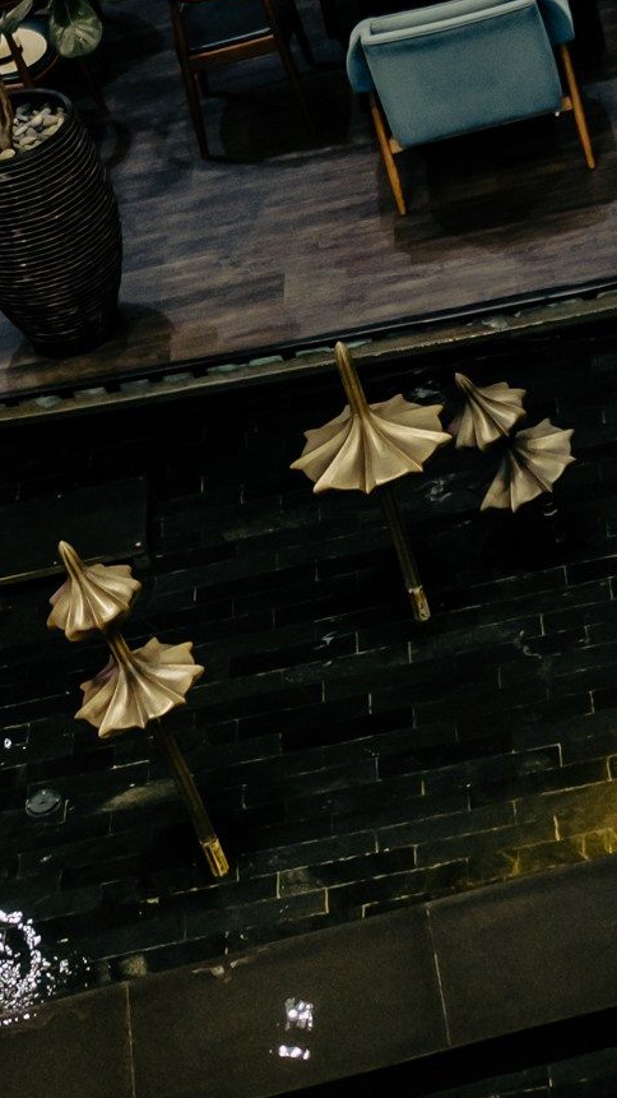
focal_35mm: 109
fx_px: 3172
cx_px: 317
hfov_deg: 11.1
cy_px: 31
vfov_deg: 19.1
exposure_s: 1/125
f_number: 1.4
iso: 400
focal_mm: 23
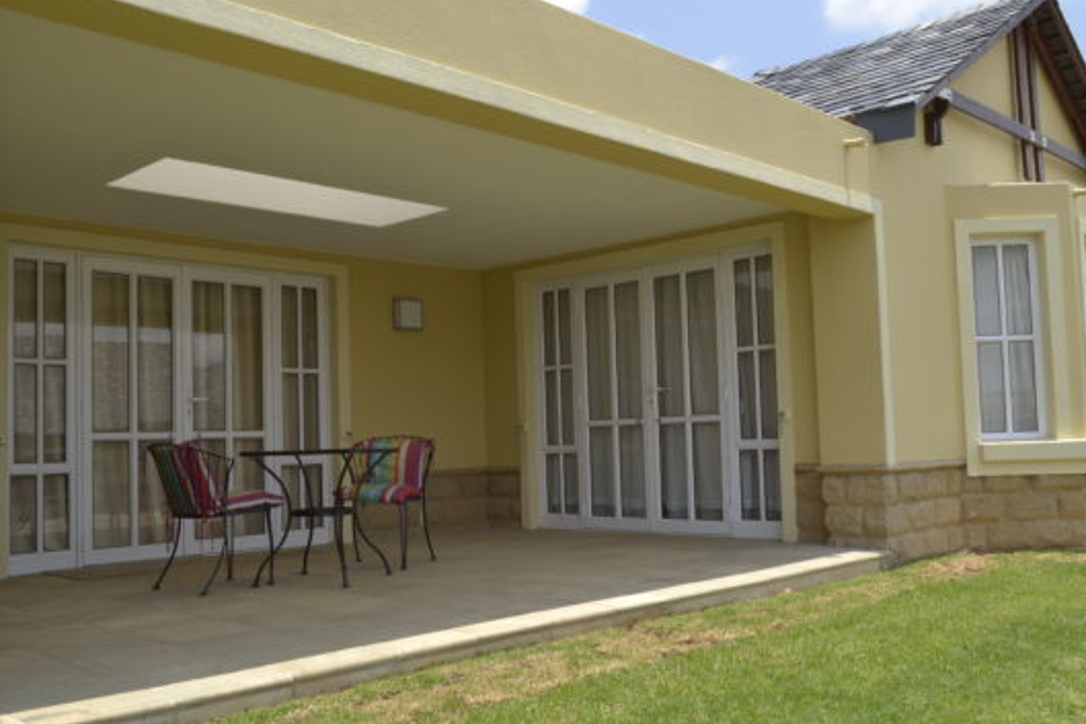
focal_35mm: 34
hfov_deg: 55.8
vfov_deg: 38.9
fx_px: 1026
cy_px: 381
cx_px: 565
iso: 100
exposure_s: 1/100
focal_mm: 20
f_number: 11
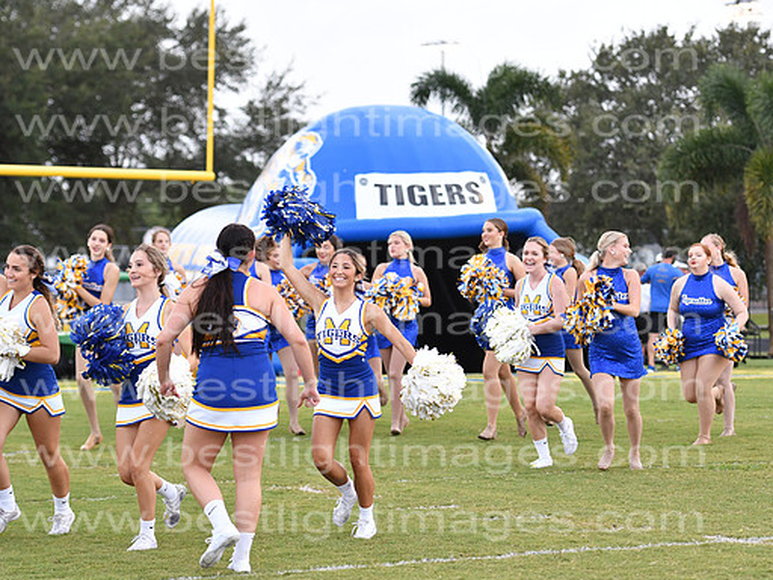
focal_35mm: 147
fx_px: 3283
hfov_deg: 13.4
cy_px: 291
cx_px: 362
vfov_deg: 10.1
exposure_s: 1/640
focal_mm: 90
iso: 800
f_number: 3.2
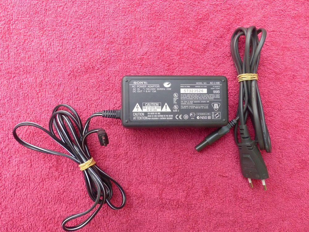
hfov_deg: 69.4
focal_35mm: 25
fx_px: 223
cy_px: 116
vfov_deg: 54.9
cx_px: 154
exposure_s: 1/60
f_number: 3.5
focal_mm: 4.5
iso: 400
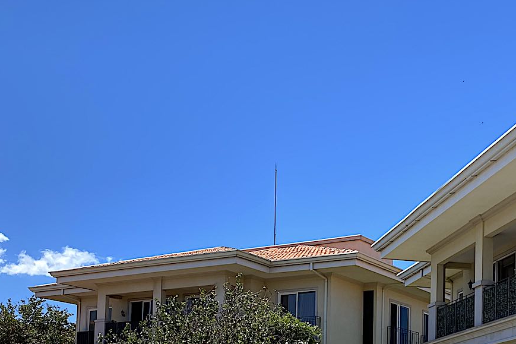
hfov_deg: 35.2
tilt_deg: +4.5
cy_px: 370
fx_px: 802
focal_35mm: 56
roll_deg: -1.2
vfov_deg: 22.9
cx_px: 353
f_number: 1.8
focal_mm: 4.25
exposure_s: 1/2183
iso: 32
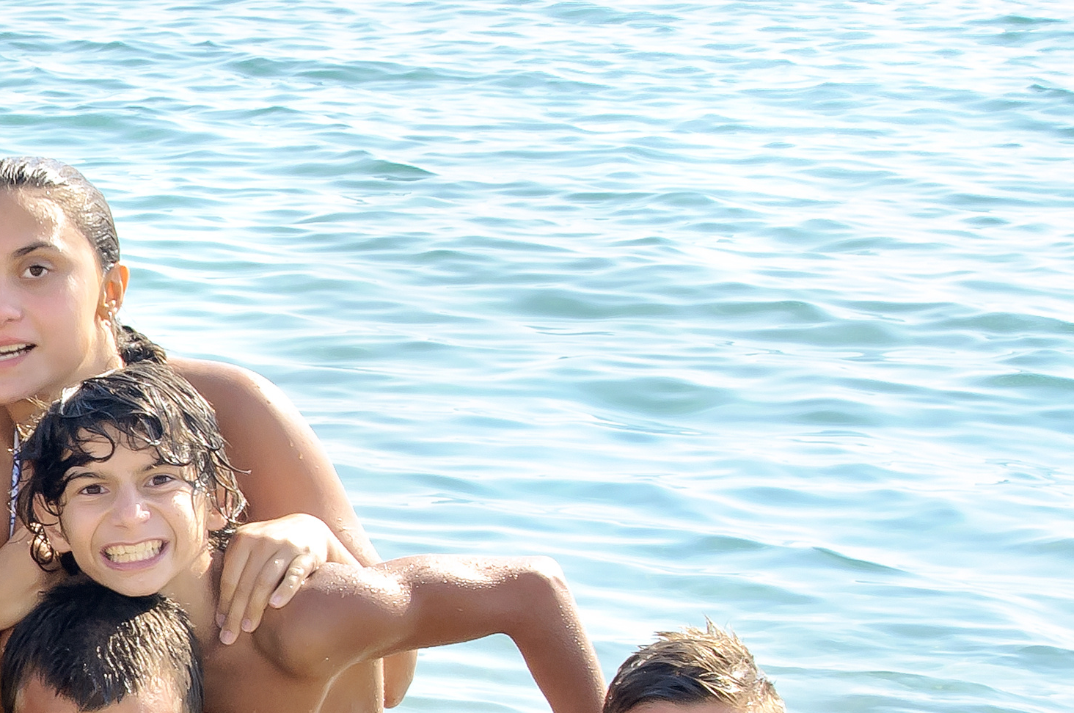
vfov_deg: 10.9
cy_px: 869
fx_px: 3665
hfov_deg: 15.7
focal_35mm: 123
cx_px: -390
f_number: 9
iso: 200
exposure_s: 1/125
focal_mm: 28
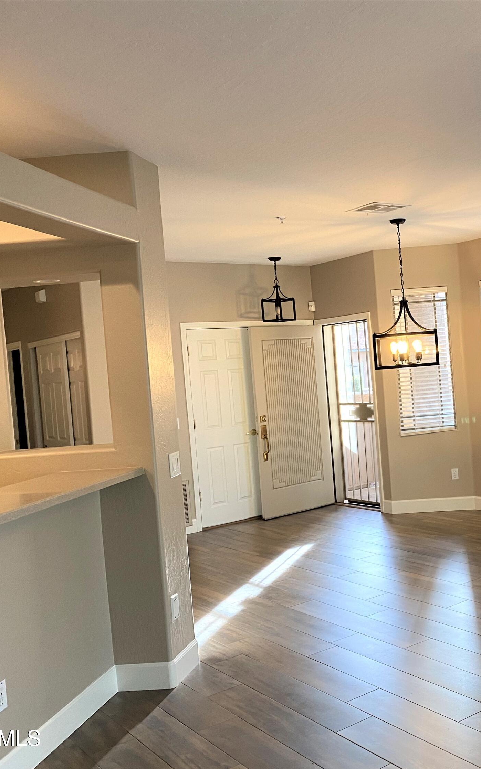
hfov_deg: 32.8
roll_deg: +3.5
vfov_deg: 52.7
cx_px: 427
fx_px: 776
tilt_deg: -1.3
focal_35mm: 37
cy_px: 387
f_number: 1.8
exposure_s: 1/60
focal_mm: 4.25
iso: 100
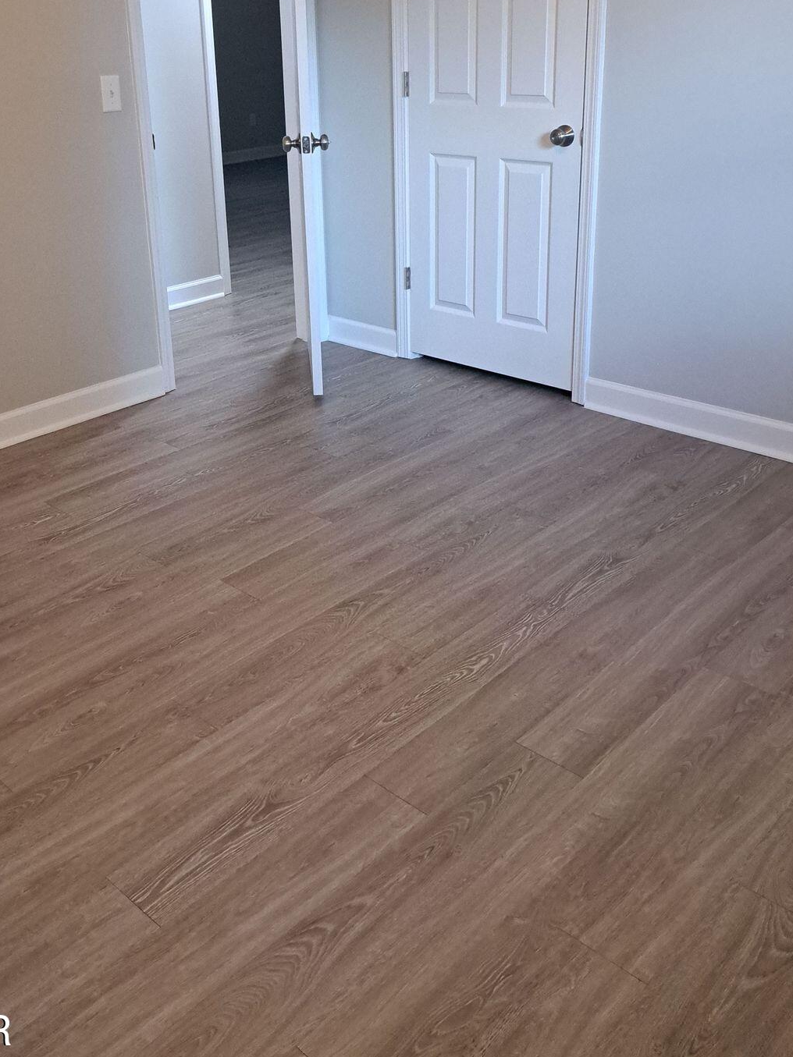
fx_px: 1039
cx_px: 324
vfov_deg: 52.9
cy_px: 349
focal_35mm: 34
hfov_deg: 41.6
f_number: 1.8
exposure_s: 1/60.2
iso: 514
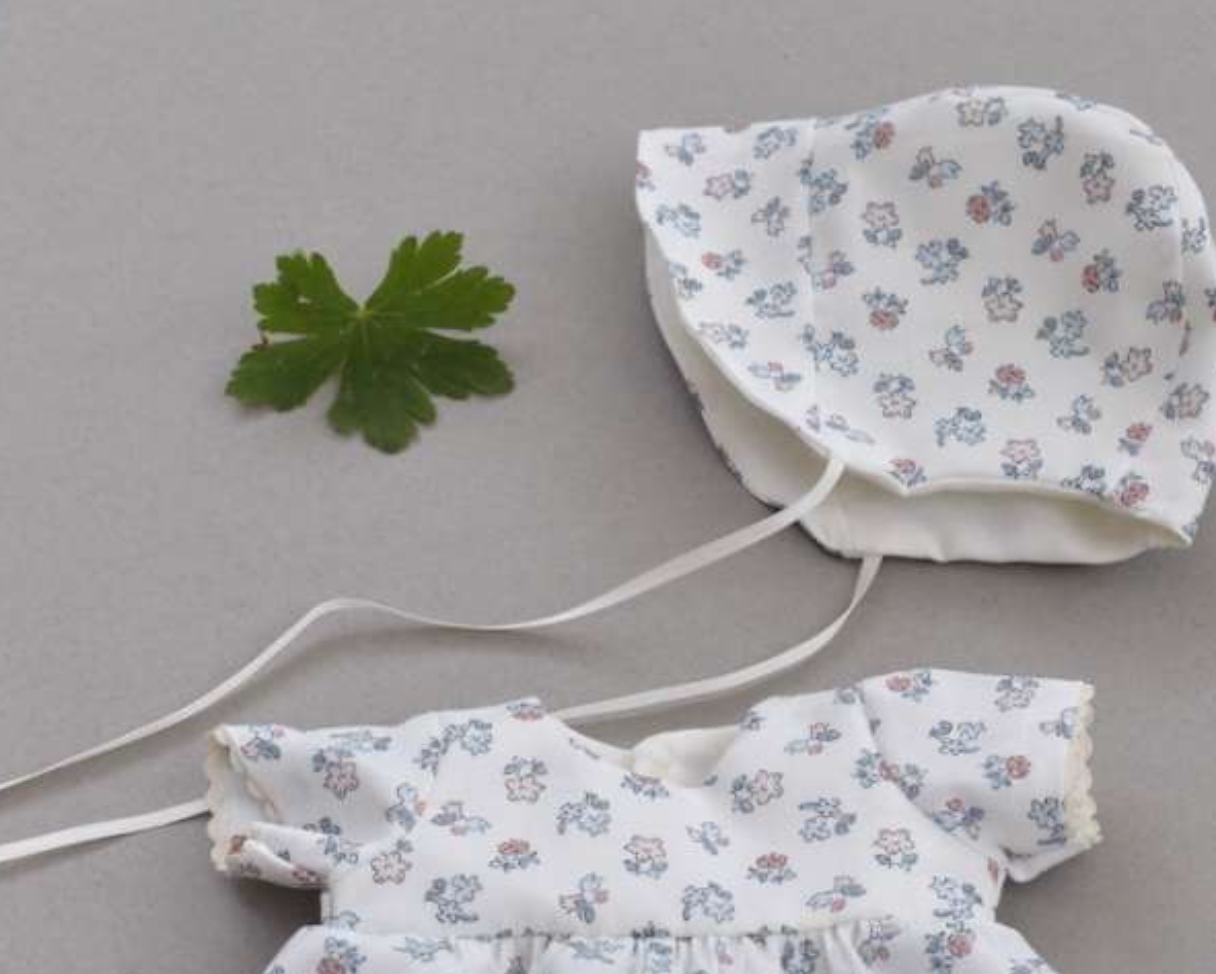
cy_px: 778
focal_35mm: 122
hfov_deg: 15.8
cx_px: 669
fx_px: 4391
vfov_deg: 12.6
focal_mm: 40
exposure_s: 1/250
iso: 100
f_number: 8
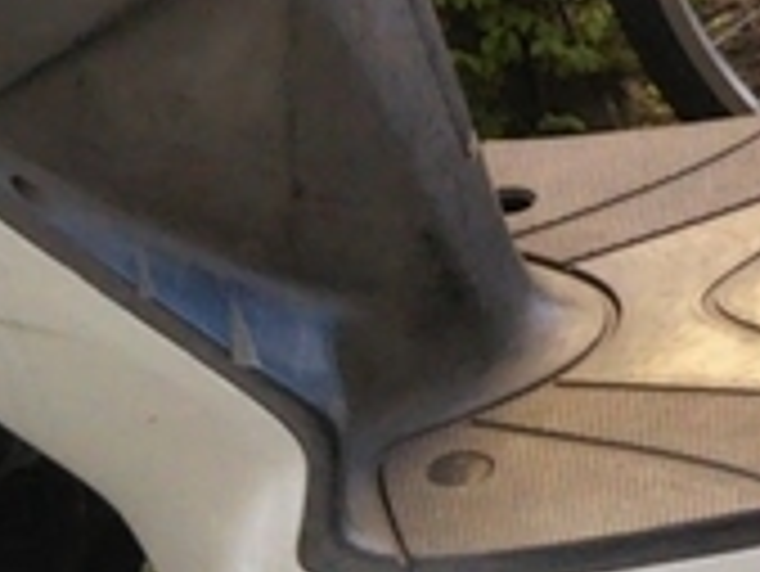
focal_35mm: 213
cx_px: 890
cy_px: -356
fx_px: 4680
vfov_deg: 6.9
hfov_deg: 9.2
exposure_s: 1/97
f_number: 2.2
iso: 55
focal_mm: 4
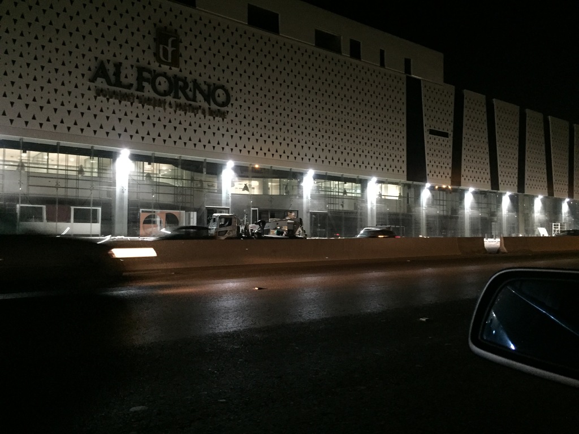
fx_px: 485
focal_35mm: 29
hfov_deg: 61.7
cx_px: 290
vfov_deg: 48.2
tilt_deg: +3.2
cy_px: 217
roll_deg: -1.7
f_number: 2.2
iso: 320
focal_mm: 4.15
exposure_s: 1/17
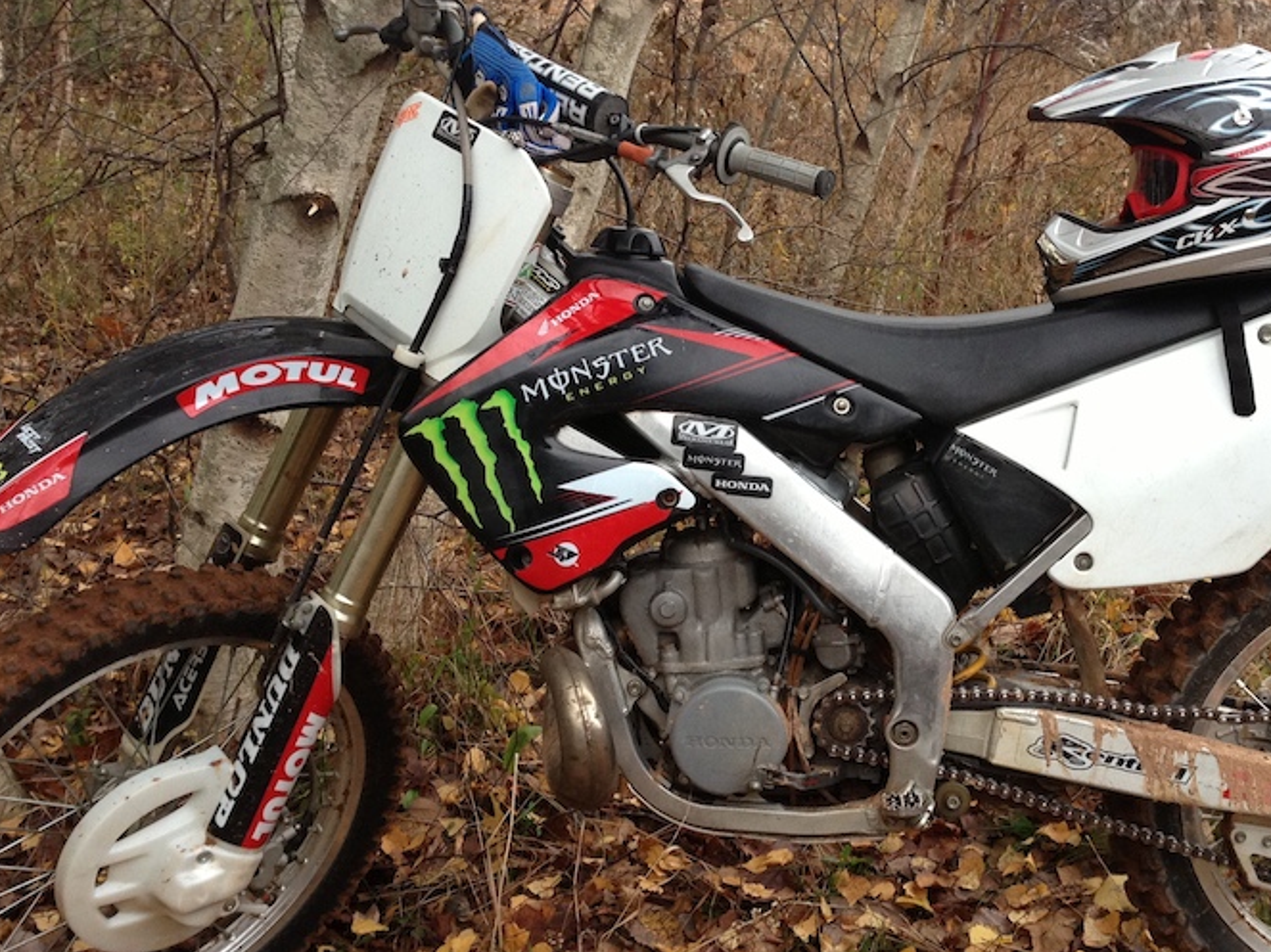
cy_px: 533
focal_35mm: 51
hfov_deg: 37.4
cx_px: 763
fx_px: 1872
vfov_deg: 28.5
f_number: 2.4
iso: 100
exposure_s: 1/120
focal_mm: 4.13
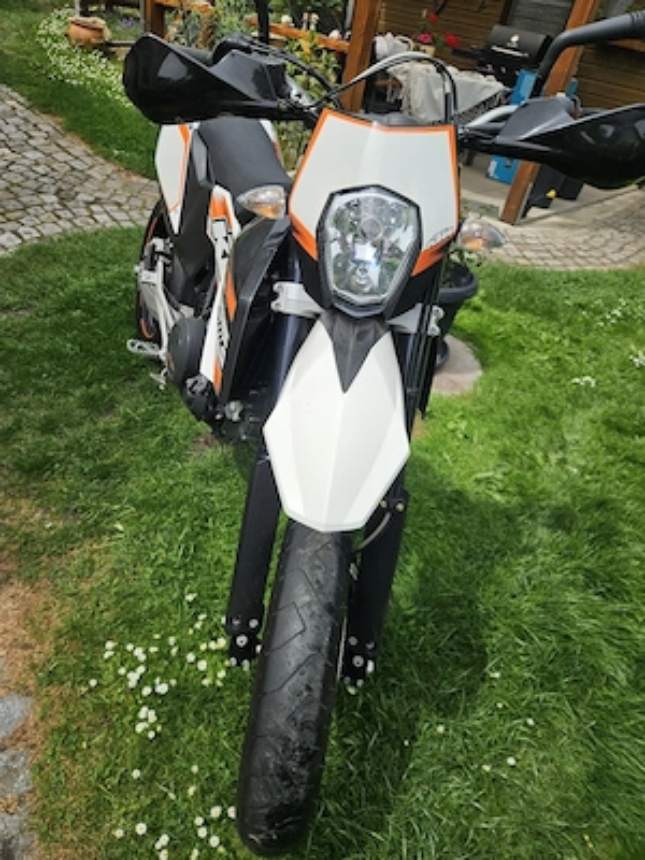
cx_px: 322
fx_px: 571
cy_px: 430
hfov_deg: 58.9
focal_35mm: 23
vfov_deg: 73.9
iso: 25
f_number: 1.8
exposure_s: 1/2000
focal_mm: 5.4
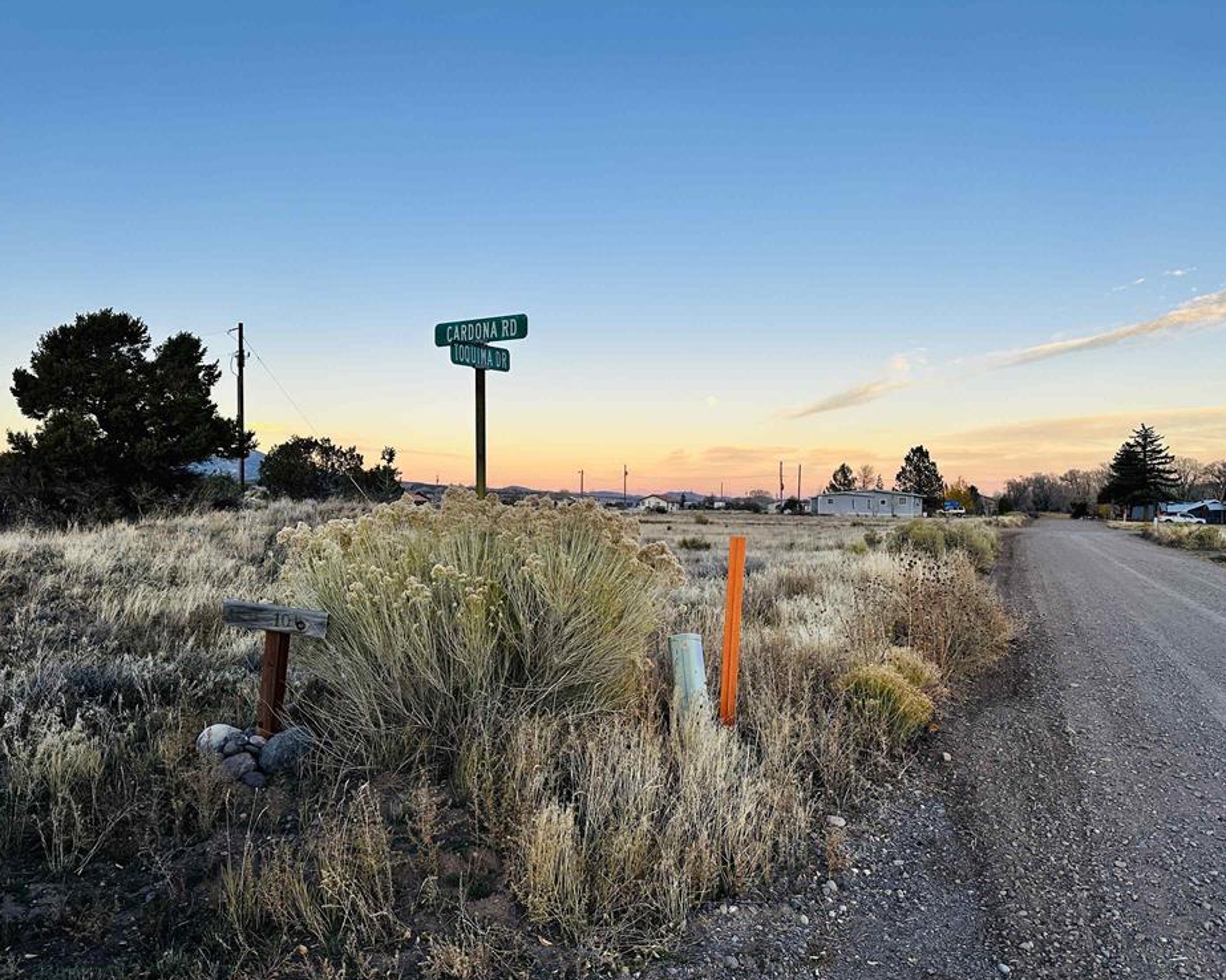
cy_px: 497
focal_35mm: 26
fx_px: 943
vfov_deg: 54.9
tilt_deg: -1.0
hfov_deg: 65.9
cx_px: 562
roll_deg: +0.3
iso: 80
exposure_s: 1/745
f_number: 1.78
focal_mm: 6.86
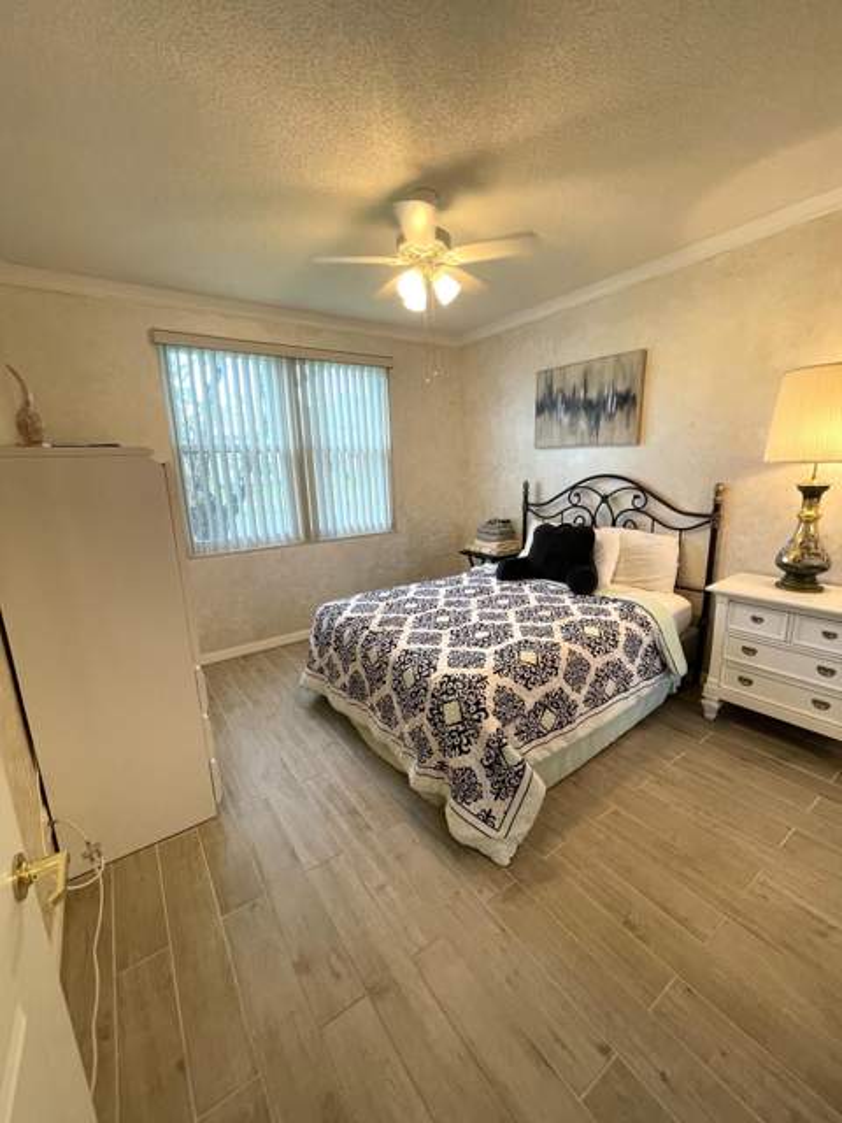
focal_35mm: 14
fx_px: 454
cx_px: 421
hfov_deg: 85.7
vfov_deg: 102.1
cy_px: 562
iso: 200
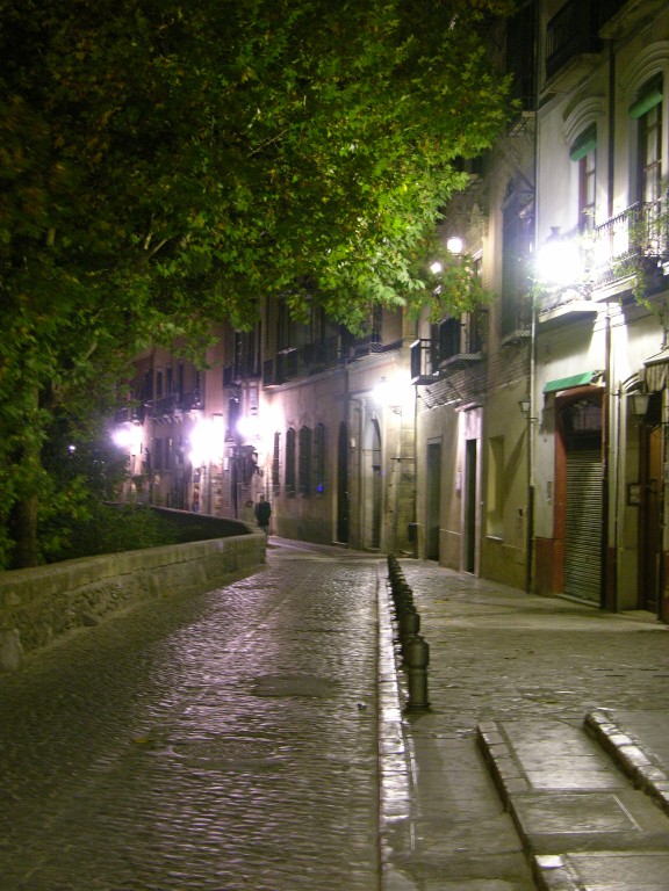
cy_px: 446
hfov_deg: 23.7
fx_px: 1598
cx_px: 334
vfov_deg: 31.2
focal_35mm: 62
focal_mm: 15.7
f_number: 3.2
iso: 200
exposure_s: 1/1.1
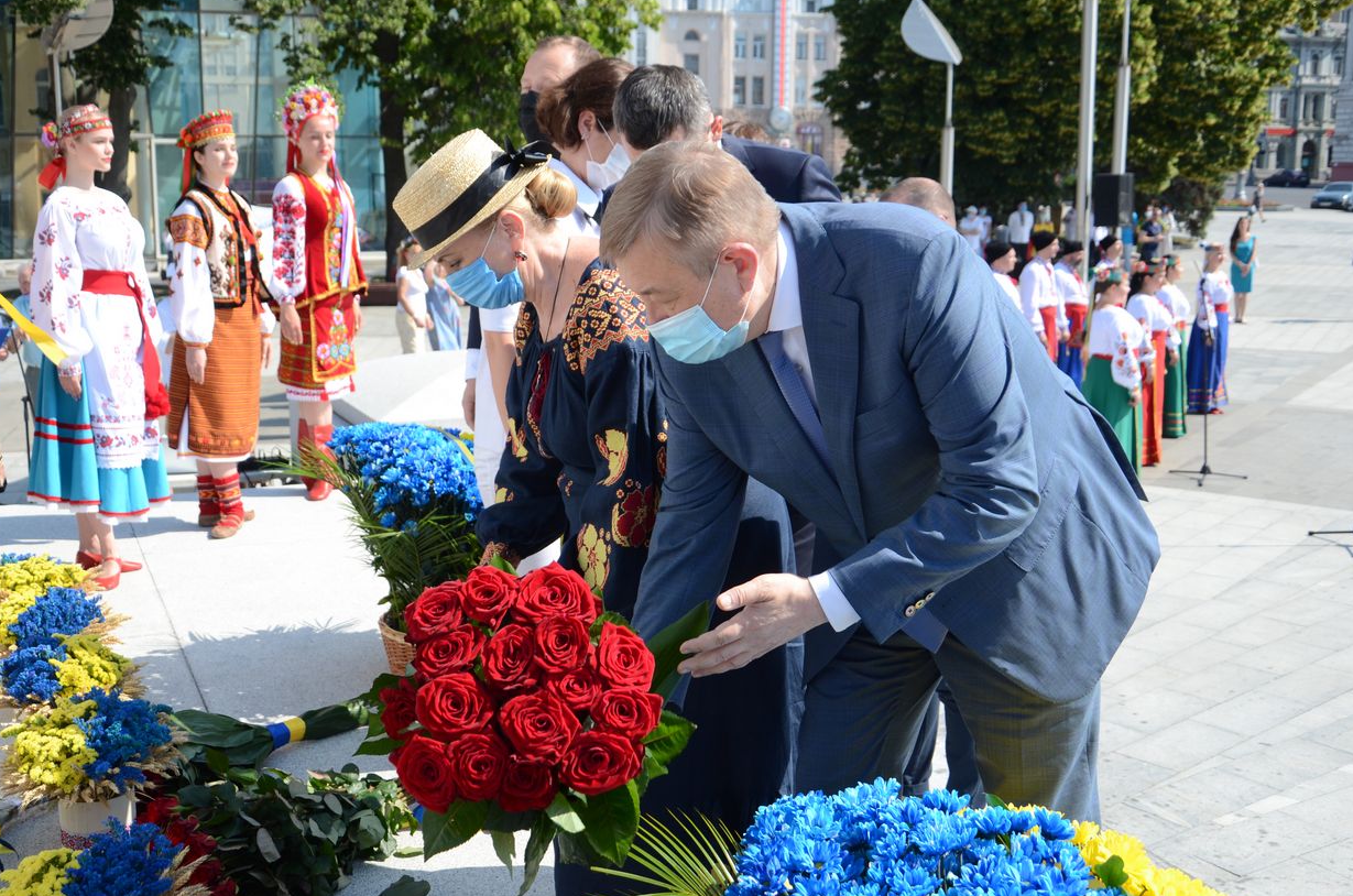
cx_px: 630
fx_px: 1538
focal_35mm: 41
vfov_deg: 32.5
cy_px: 450
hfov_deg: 47.5
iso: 200
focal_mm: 24
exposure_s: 1/640
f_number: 6.3
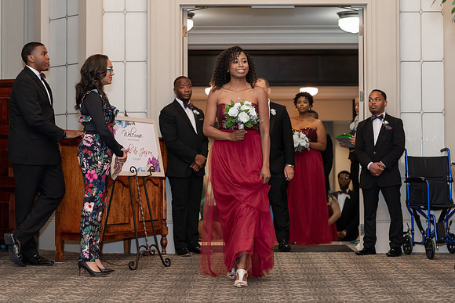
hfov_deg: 26.8
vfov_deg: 18.1
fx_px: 956
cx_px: 241
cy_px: 151
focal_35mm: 76
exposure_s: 1/250
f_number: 2.8
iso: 2000
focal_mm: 70
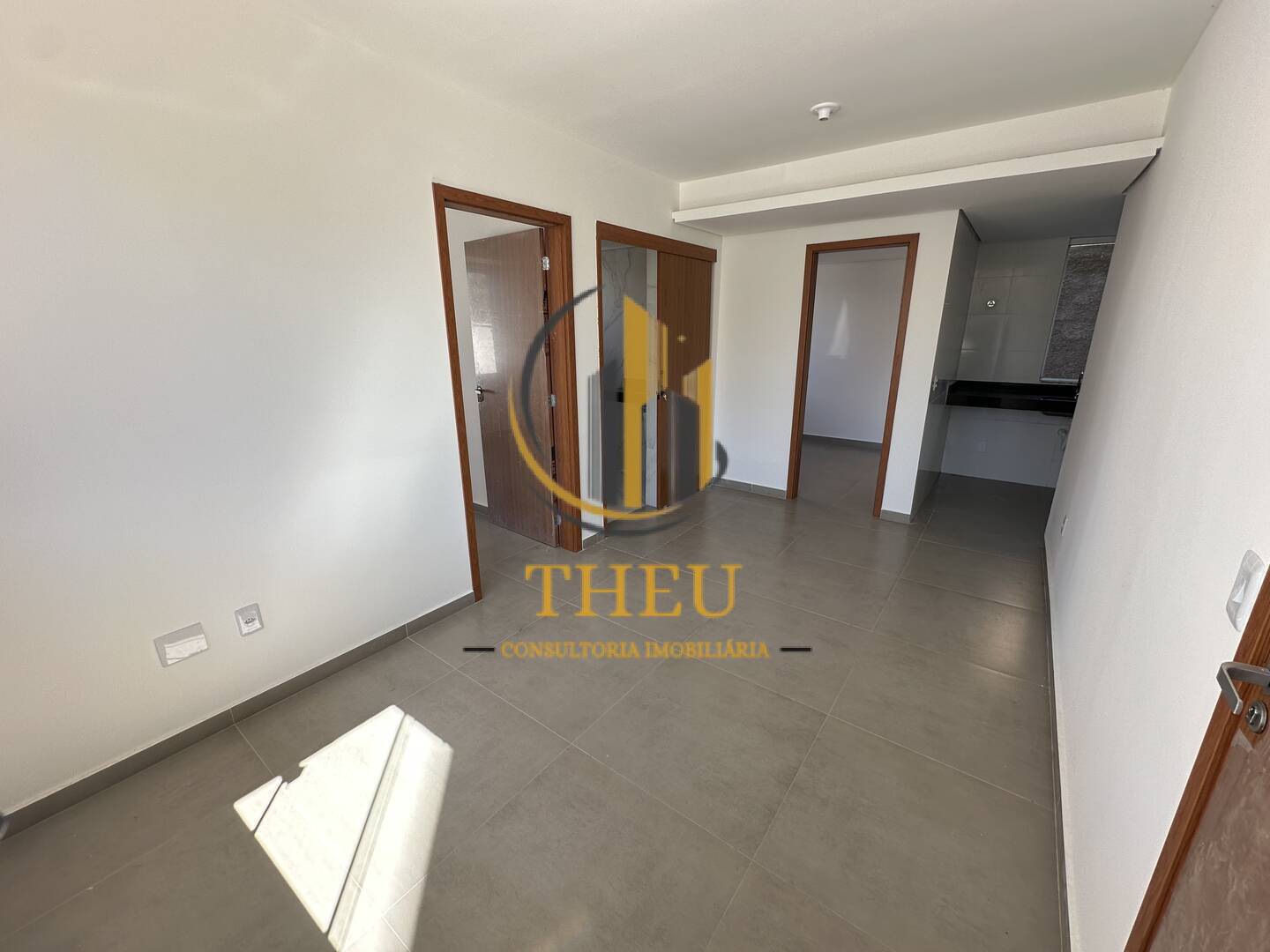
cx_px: 635
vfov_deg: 85.7
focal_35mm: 14
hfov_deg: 102.1
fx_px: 514
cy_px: 476
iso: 40
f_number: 2.2
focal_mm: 2.22
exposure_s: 1/147
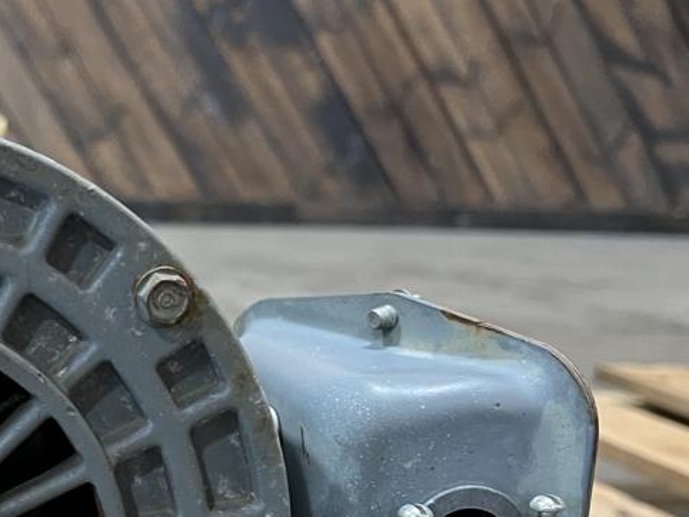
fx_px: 1374
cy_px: 490
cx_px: 36
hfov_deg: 26.9
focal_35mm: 69
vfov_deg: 20.8
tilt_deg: -15.3
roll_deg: -2.8
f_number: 1.5
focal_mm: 5.7
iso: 200
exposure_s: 1/60
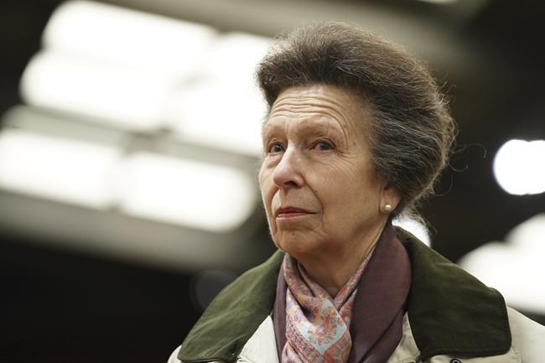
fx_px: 3027
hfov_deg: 10.3
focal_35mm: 200
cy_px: 182
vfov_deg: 6.9
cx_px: 272
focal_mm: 200
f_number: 2.8
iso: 6400
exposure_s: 1/1250
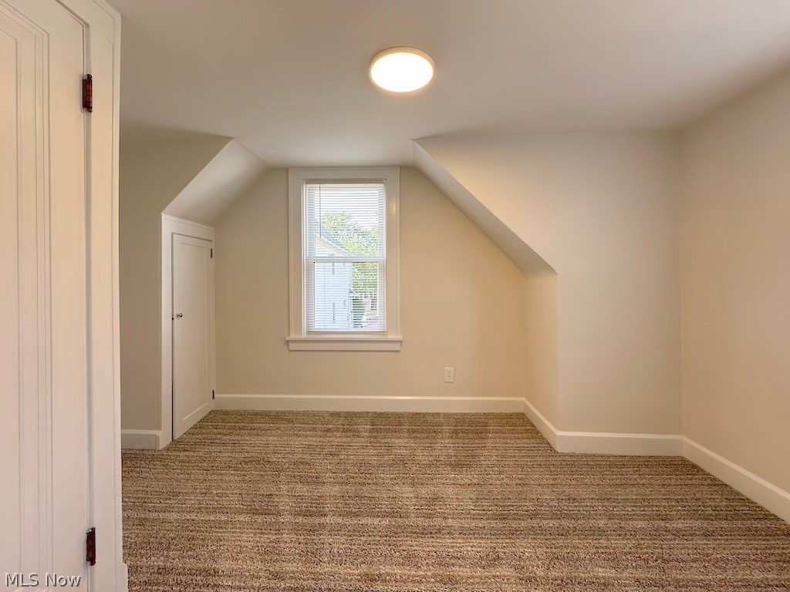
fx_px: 320
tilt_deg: -1.5
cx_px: 395
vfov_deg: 85.7
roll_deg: +0.3
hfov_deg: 102.1
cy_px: 296
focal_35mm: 14
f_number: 2.2
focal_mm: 2.22
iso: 50
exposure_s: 1/99
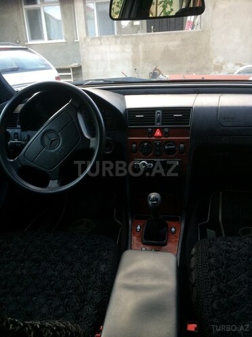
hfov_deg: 48.2
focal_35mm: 29
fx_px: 281
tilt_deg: -27.7
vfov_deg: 61.7
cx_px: 126
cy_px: 168
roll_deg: +4.3
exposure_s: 1/33
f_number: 2.2
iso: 125
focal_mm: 4.15
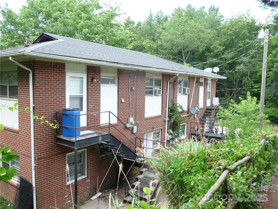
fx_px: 225
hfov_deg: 63.4
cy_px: 104
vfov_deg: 49.7
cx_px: 139
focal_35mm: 28
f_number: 3.3
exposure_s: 1/50
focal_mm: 4.7
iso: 100
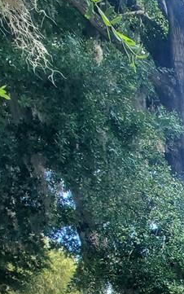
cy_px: 386
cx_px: 409
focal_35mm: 61
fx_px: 489
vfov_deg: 27.6
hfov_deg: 15.2
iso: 50
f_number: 2.2
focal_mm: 1.8
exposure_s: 1/383
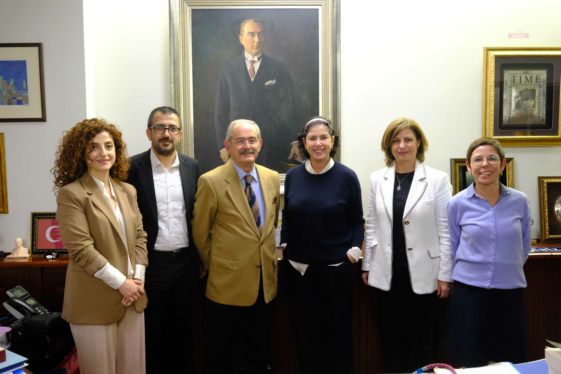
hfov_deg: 58.7
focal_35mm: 32
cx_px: 280
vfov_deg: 41.1
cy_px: 187
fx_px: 499
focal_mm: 21.2
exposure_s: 1/85
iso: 3200
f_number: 4.5
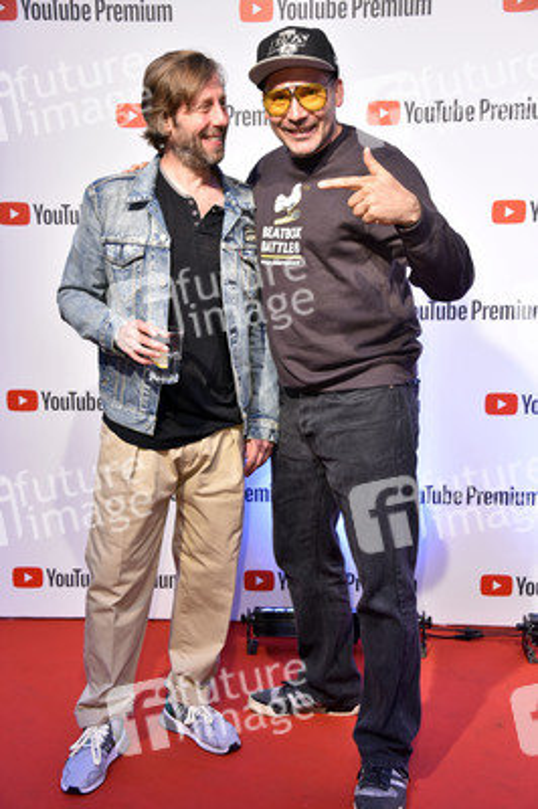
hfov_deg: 26.9
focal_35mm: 50
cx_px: 269
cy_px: 404
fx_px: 1123
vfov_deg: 39.6
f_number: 5.6
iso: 640
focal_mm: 50
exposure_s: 1/125
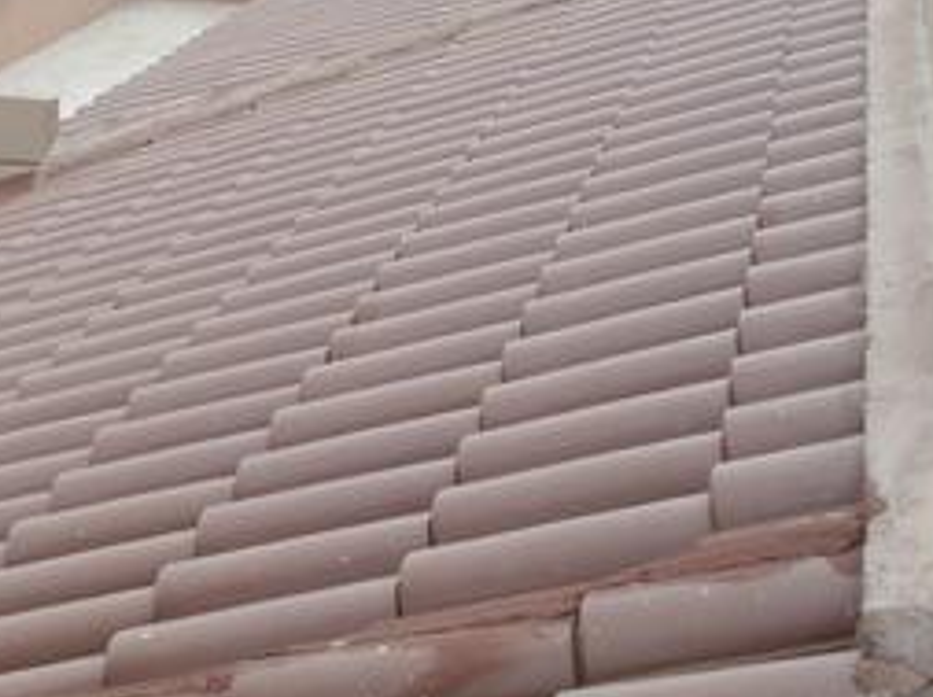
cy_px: 319
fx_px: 2449
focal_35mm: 91
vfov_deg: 16.2
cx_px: -30
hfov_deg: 20.8
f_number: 5.6
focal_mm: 6.3
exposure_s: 1/80
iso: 100
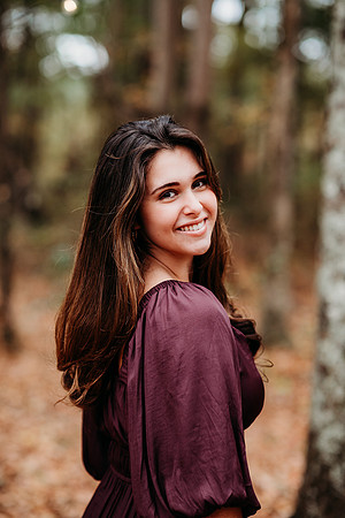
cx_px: 172
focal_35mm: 85
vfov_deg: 23.9
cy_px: 259
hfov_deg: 16.1
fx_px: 1222
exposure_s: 1/500
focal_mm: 85
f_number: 2.2
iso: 250
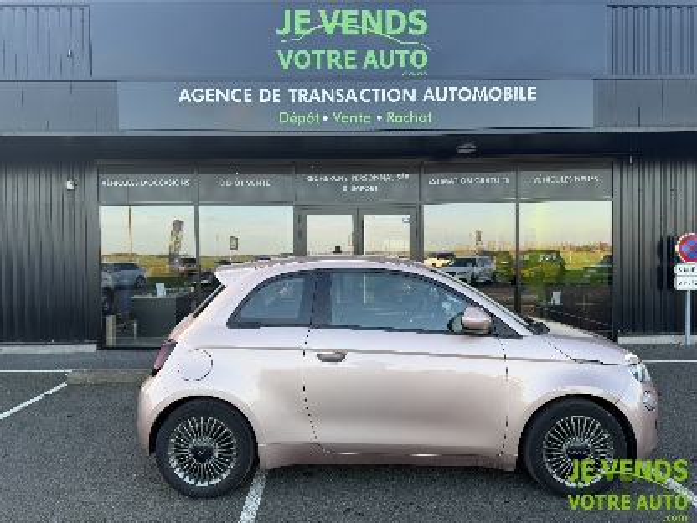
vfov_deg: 56.8
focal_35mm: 24
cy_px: 262
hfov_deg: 71.6
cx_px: 348
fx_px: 483
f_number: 1.78
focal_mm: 6.76
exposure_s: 1/383
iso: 80
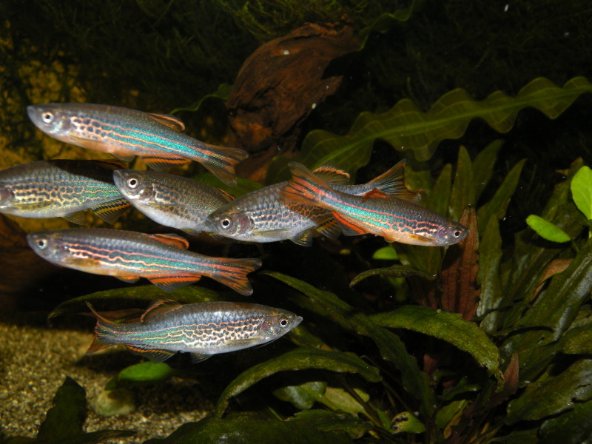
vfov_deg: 42.9
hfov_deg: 55.4
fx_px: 564
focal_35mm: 33
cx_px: 296
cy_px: 222
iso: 64
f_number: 3.2
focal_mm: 5.8
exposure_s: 1/250
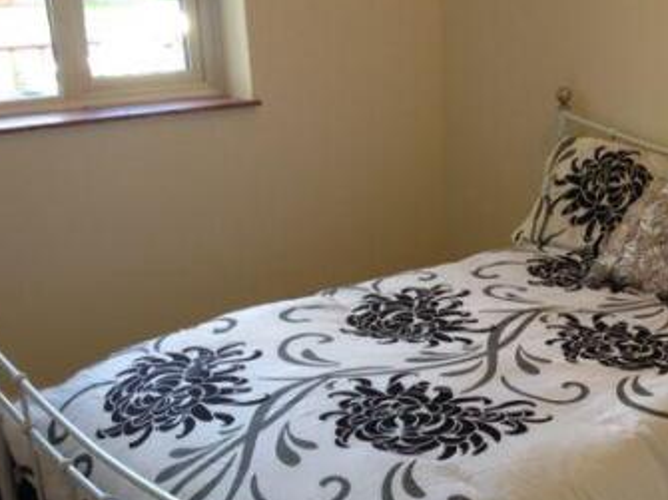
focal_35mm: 61
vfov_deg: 23.9
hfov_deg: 30.8
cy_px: 350
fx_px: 1177
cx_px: 549
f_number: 2.4
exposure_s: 1/30
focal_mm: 4.28
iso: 50
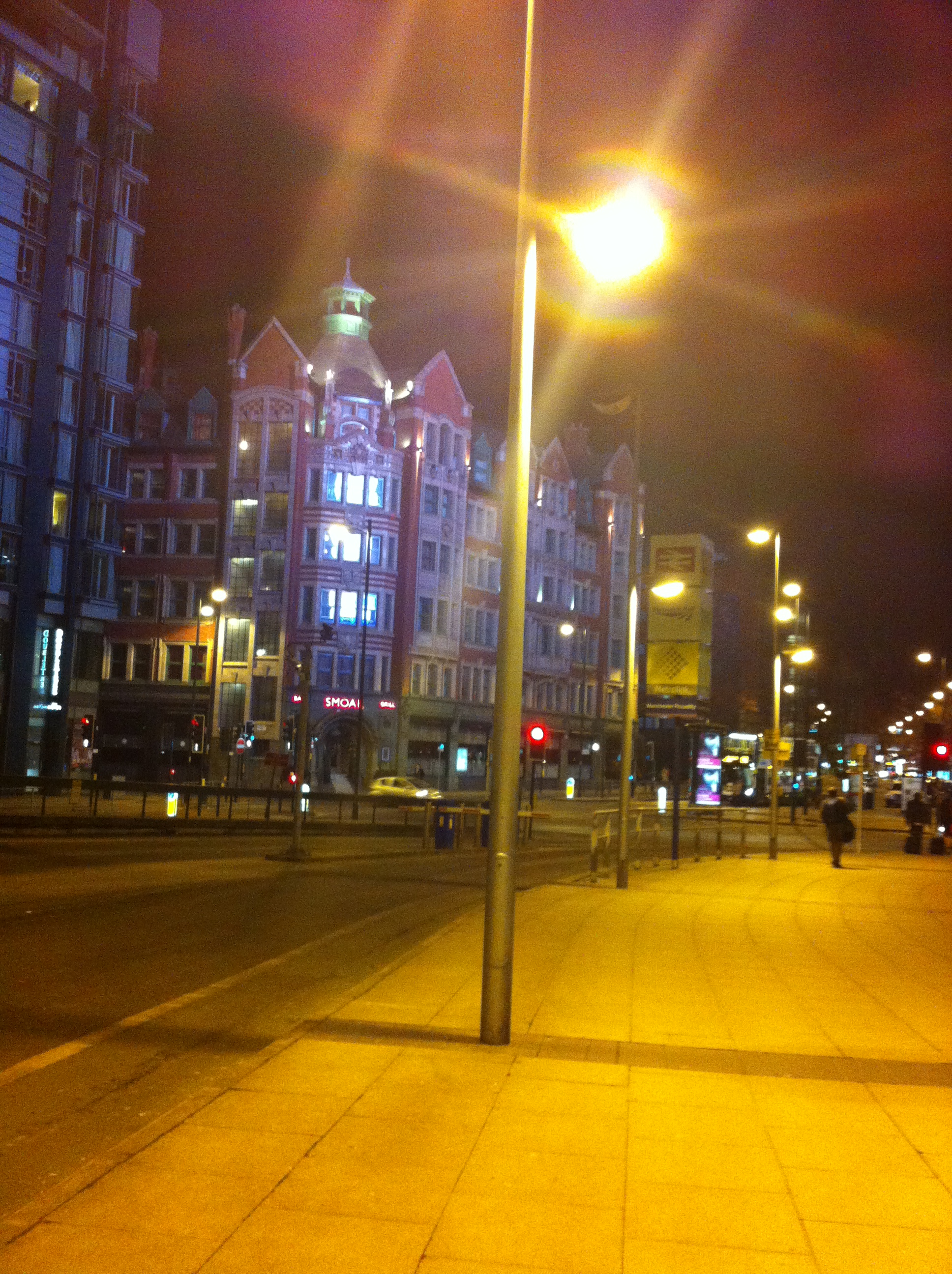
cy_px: 637
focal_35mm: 35
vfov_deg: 52.7
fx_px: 1287
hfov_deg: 40.6
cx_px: 476
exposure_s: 1/15
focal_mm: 3.85
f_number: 2.8
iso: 400
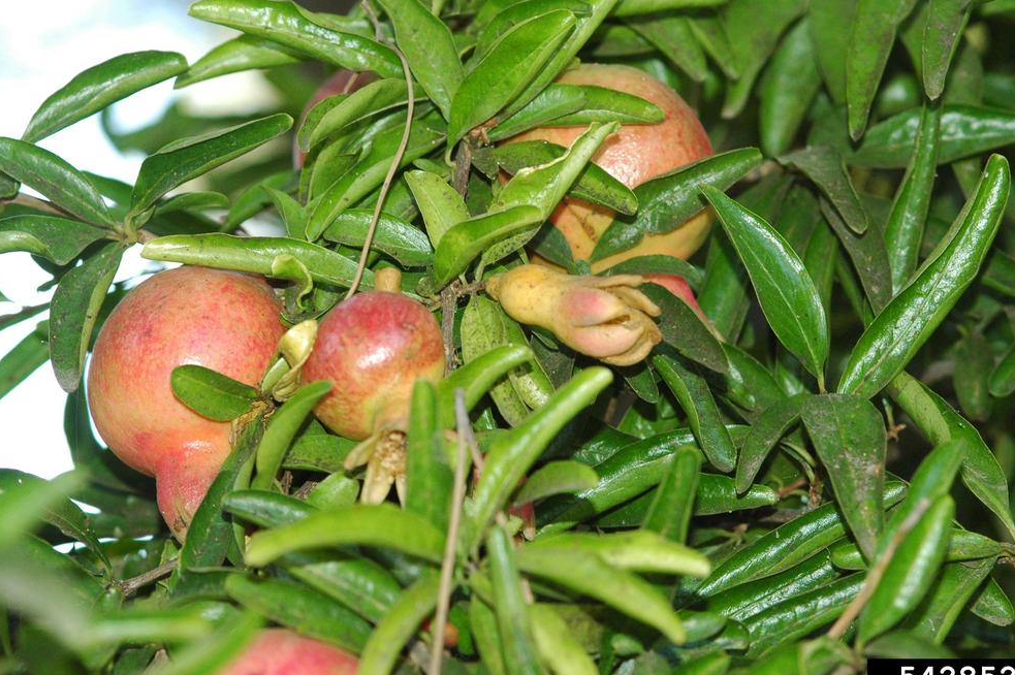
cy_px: 336
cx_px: 540
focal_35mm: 169
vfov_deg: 8.1
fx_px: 4748
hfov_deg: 12.2
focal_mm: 105
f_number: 8
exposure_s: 1/125
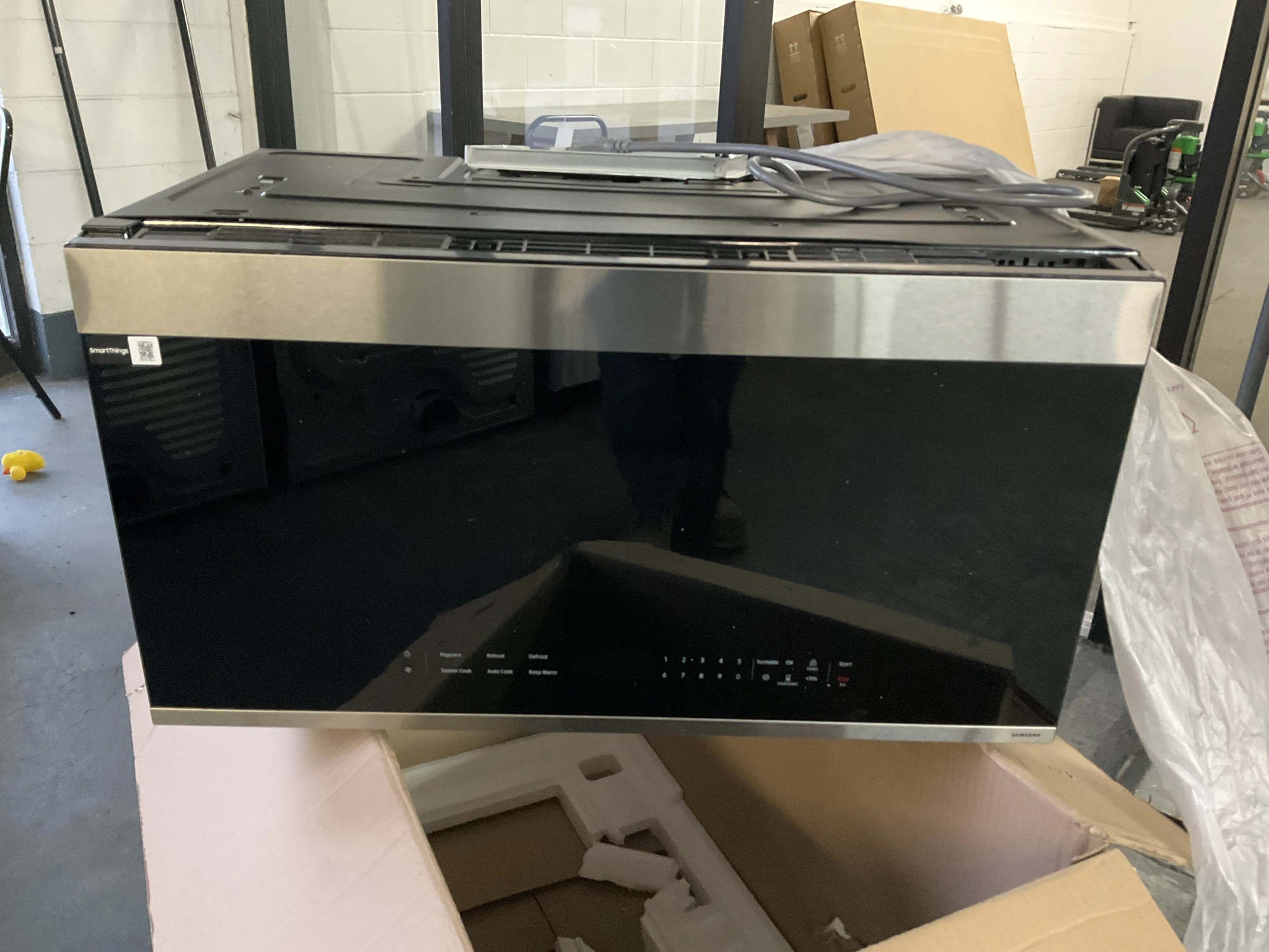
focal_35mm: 29
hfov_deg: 61.7
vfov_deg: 48.2
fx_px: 1063
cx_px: 634
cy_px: 476
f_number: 1.8
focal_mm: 3
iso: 500
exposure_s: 1/24
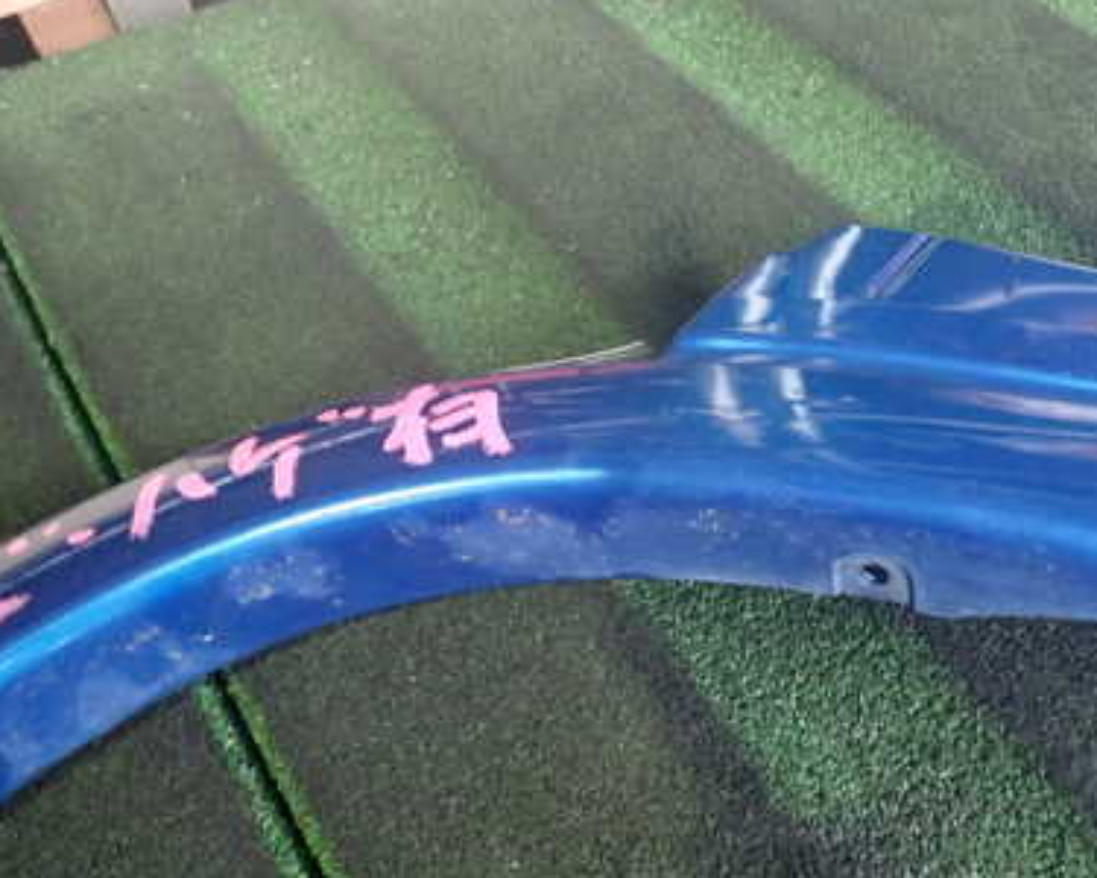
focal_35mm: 39
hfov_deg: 45.7
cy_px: 419
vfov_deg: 38.2
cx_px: 778
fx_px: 1266
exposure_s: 1/30
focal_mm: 4.5
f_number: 2
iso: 640
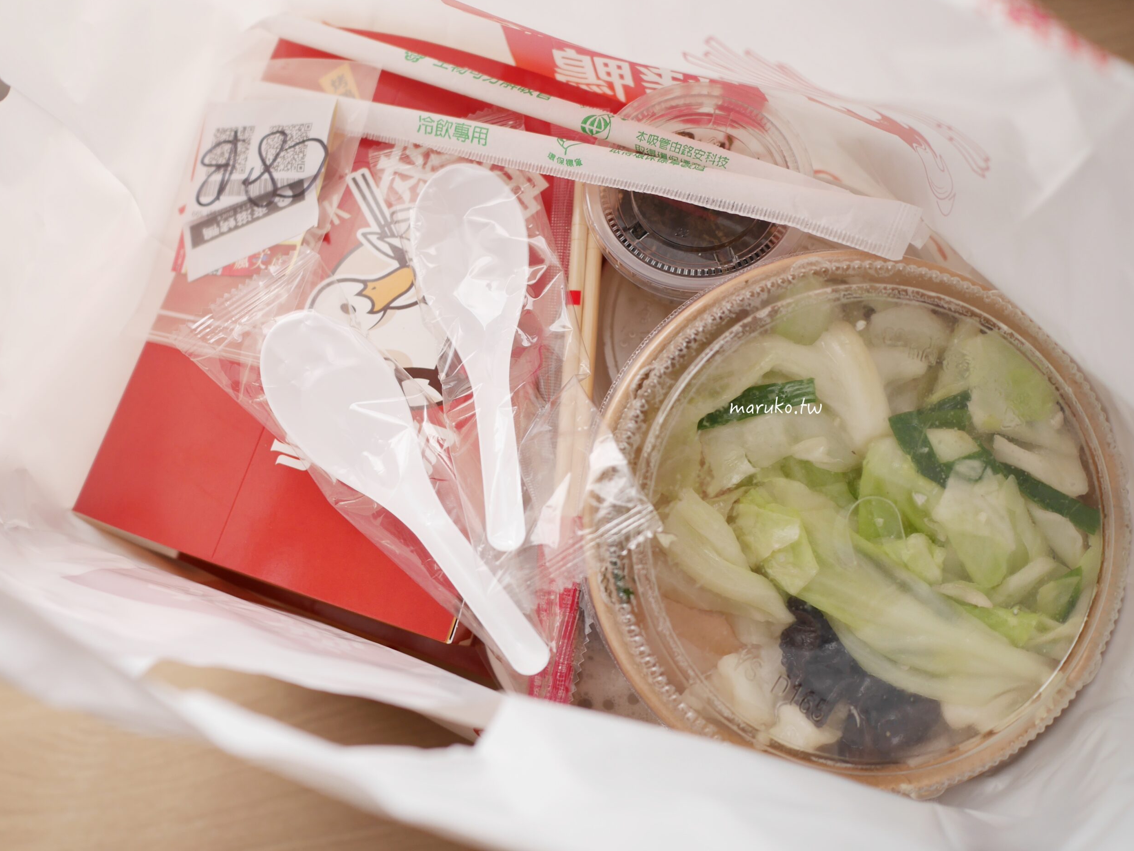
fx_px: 1016
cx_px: 566
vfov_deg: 45.4
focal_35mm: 31
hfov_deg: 58.3
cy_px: 419
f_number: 2.2
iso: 200
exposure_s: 1/125
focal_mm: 15
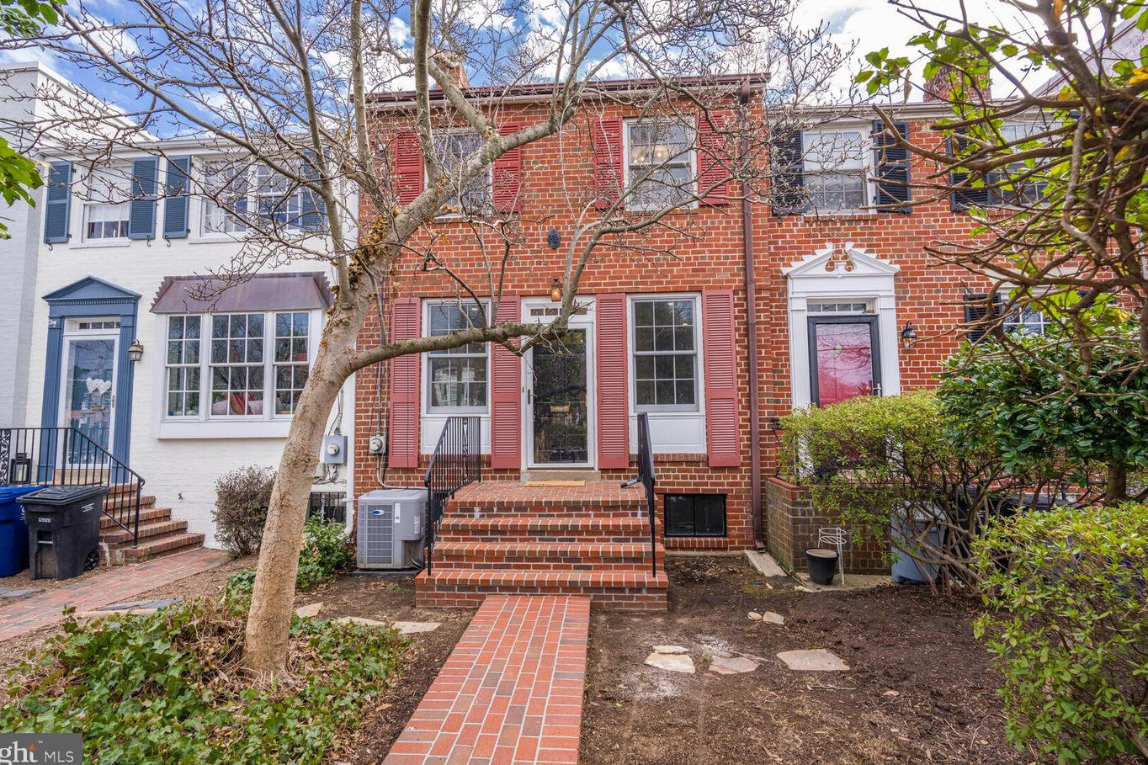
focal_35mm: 19
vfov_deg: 64.5
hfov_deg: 86.9
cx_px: 557
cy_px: 372
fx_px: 606
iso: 200
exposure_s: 1/125
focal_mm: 18
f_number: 8
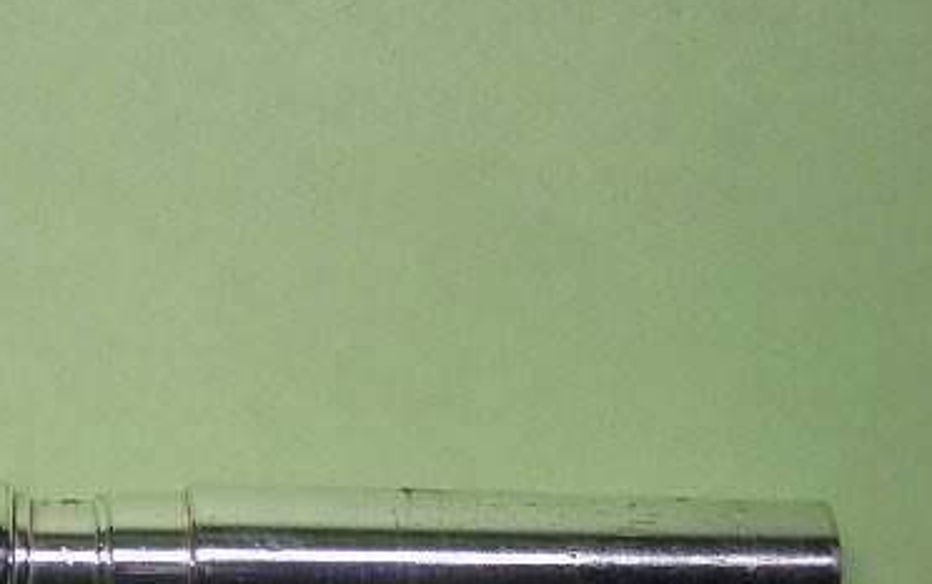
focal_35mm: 113
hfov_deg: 18.2
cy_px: 466
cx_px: 155
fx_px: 2872
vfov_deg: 11.6
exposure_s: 1/101
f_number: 3.4
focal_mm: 8.1
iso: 100
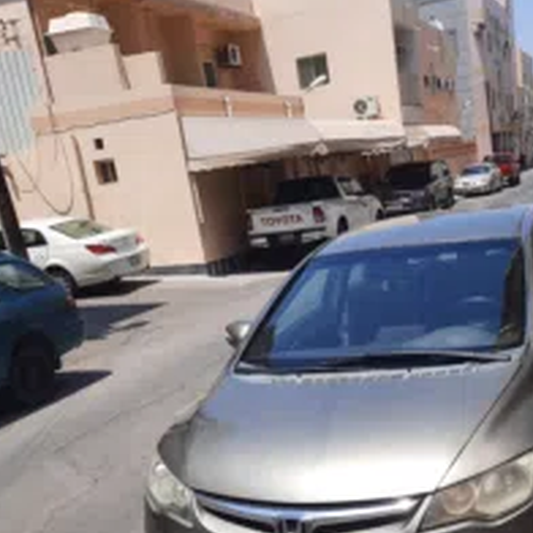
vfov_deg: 36.0
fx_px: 784
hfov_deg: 37.3
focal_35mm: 45
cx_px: 343
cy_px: 443
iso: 32
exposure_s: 1/1282
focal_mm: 4.6
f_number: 2
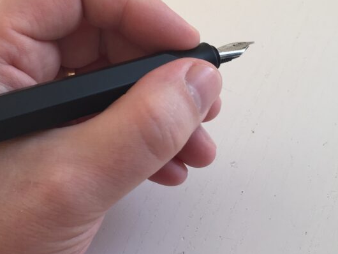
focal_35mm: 56
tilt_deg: -56.2
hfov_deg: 34.3
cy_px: 98
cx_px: 149
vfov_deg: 26.1
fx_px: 547
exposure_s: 1/50
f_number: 2.2
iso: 40
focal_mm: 4.15
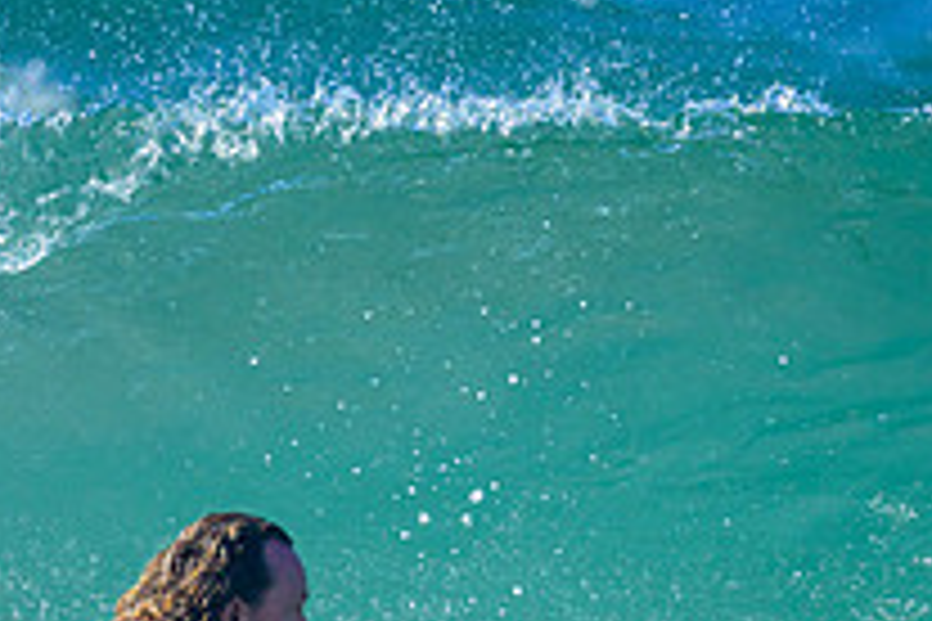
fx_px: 77635
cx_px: 288
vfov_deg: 0.5
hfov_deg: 0.7
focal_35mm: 2999
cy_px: 660
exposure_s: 1/2000
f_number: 6.3
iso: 320
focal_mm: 800
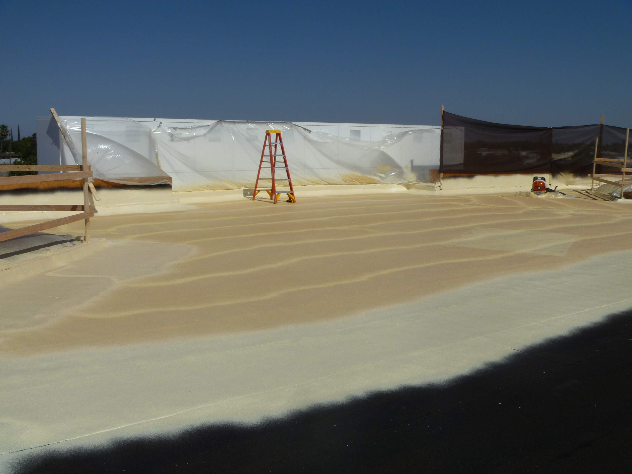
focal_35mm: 38
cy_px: 237
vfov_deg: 37.7
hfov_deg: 49.0
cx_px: 316
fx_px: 694
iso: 80
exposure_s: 1/1000
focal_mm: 6.8
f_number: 5.6
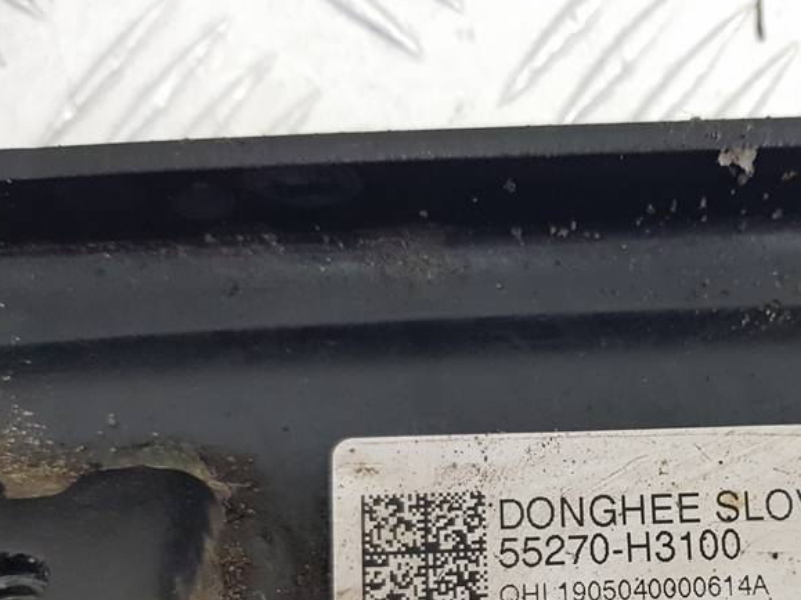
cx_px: 652
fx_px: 1064
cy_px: 520
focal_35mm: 46
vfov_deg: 30.4
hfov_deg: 39.5
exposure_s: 1/100
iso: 250
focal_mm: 4.2
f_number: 1.7
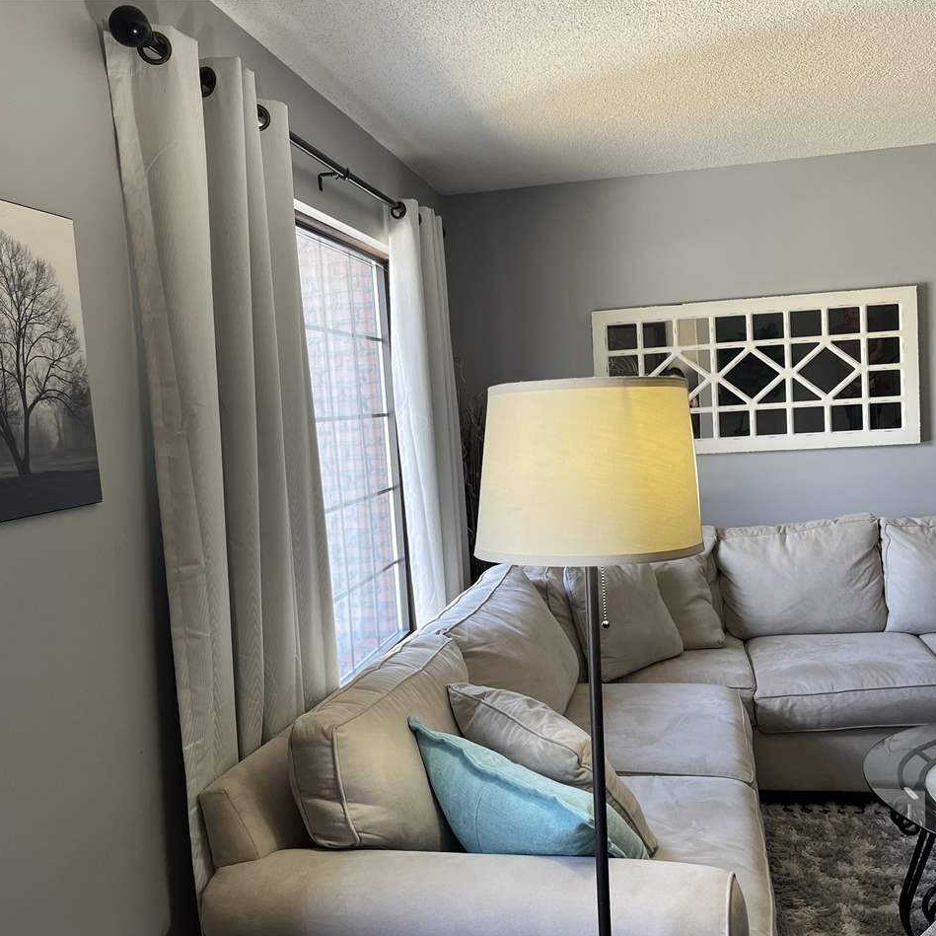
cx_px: 522
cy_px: 471
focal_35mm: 31
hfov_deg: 52.4
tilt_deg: -4.0
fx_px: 948
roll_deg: +4.4
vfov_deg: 52.5
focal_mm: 5.1
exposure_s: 1/120
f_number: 1.6
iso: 64
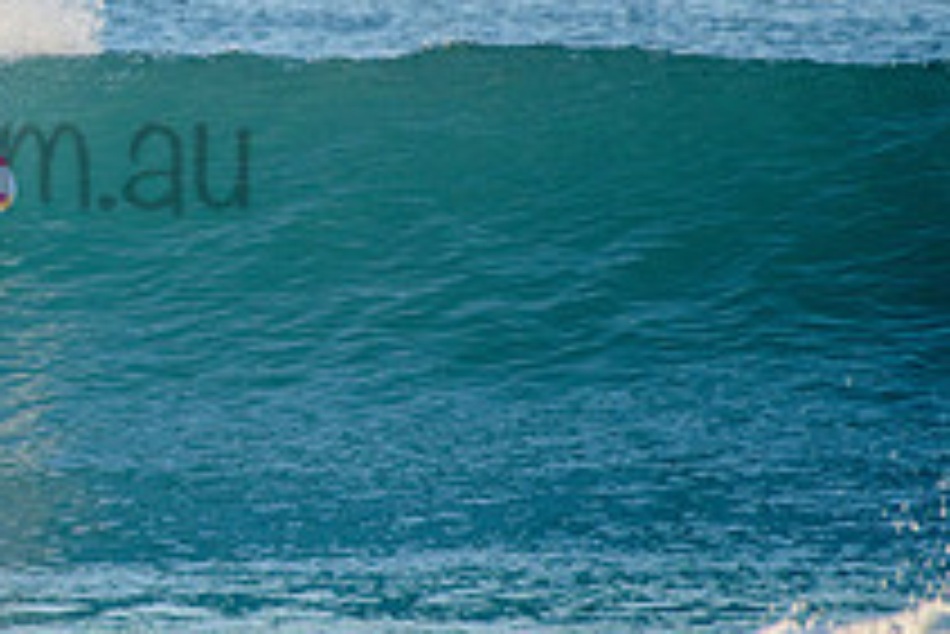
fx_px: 36256
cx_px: -225
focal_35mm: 1373
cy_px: 106
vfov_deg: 1.0
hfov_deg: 1.5
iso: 400
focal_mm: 500
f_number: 5.6
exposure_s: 1/1600
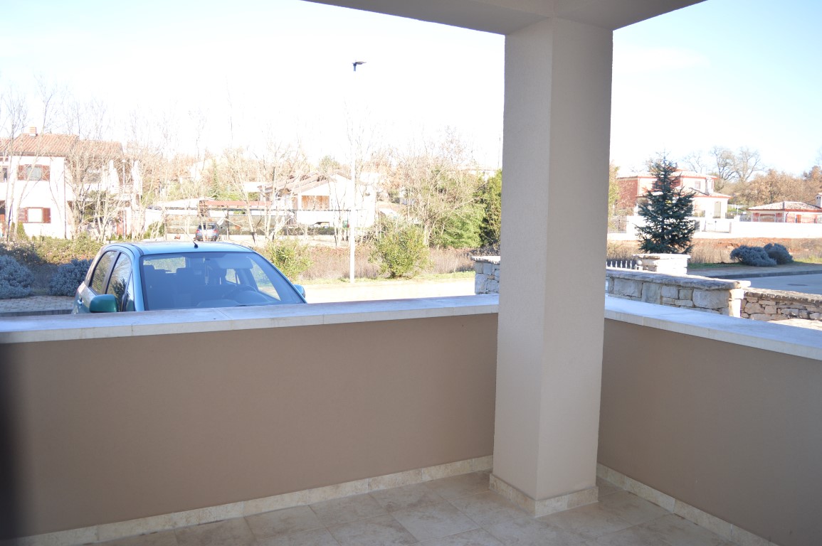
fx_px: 616
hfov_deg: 67.4
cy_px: 273
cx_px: 411
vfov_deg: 47.9
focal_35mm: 27
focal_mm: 18
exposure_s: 1/200
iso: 100
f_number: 4
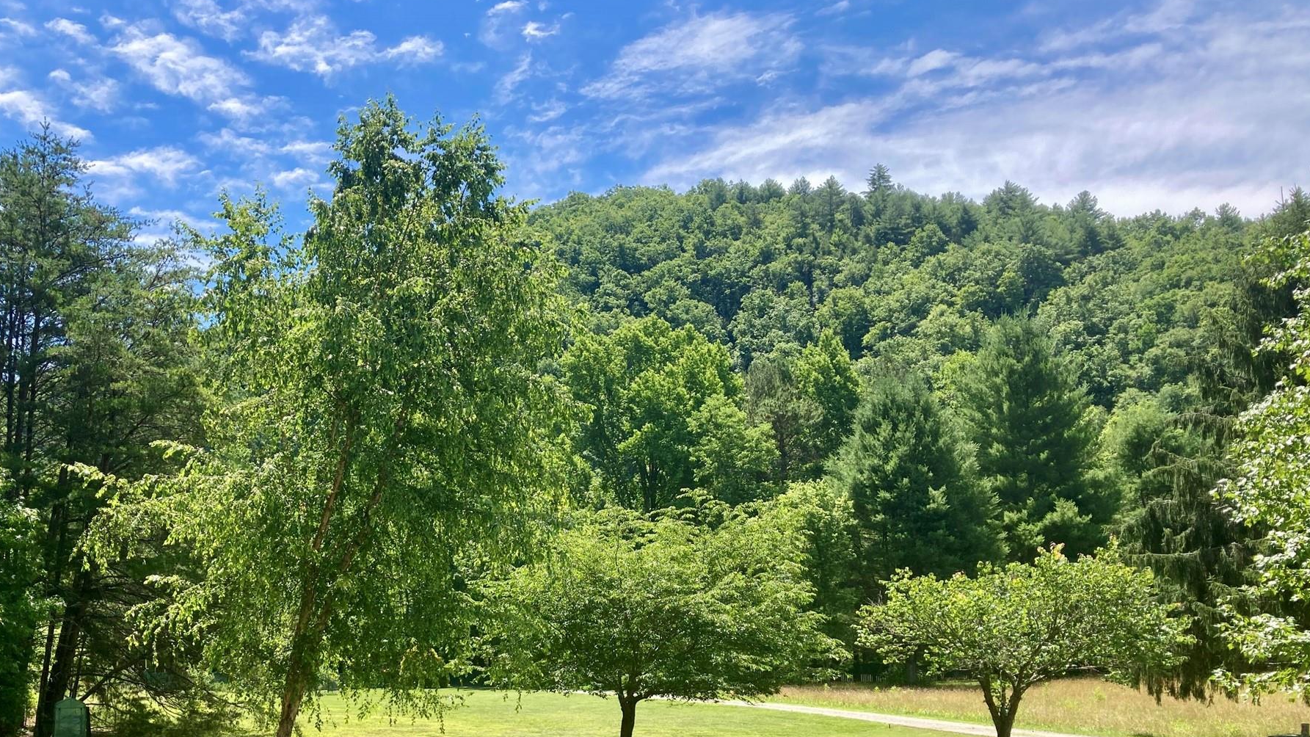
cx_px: 566
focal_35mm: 35
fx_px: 1216
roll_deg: +2.0
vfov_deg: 33.1
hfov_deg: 56.4
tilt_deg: +6.2
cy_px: 543
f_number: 1.8
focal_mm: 3.99
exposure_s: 1/1143
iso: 20
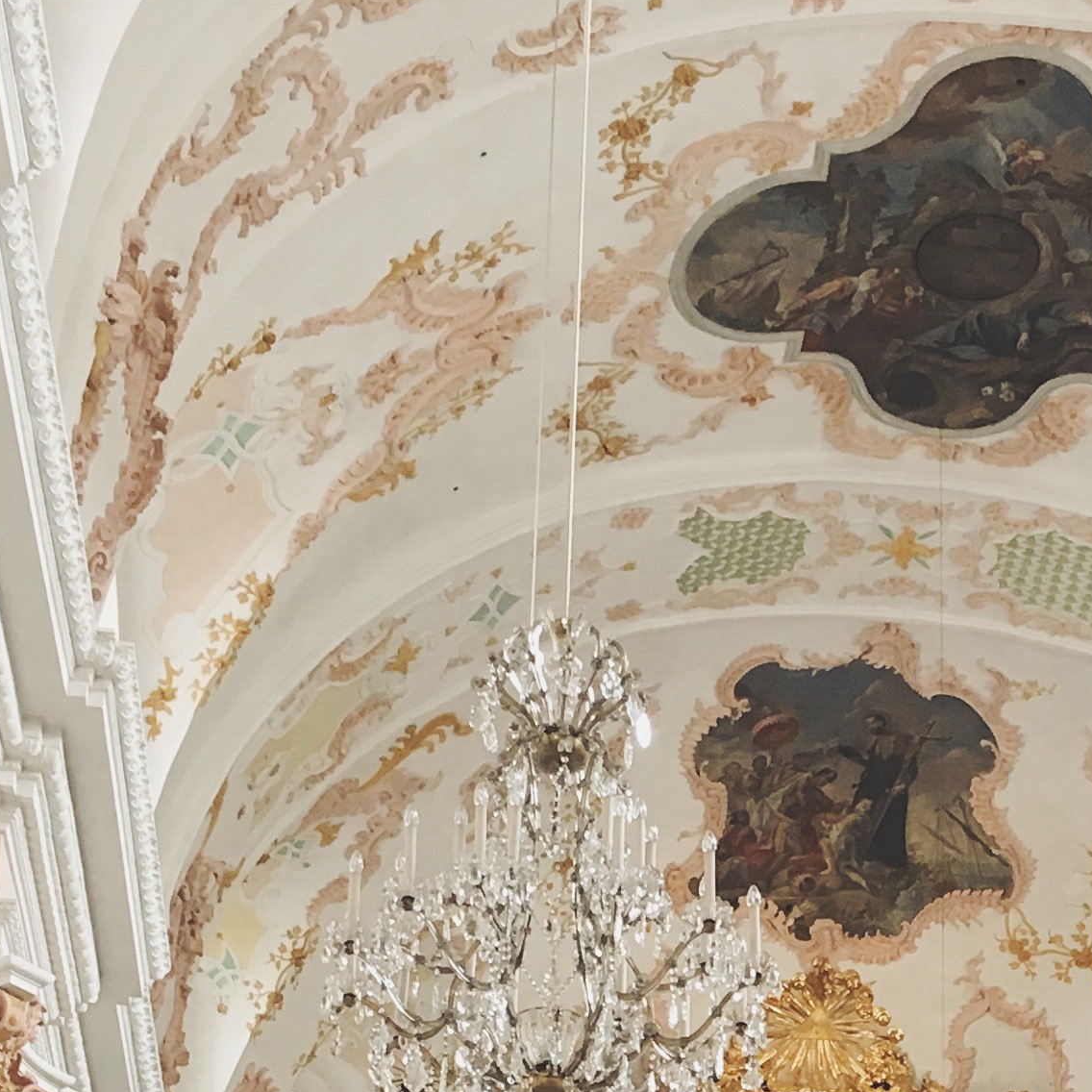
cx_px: 908
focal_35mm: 91
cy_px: 1486
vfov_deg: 17.7
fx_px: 3248
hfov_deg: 18.9
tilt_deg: +19.9
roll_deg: +0.4
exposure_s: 1/33
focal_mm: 4.15
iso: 40
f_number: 2.2
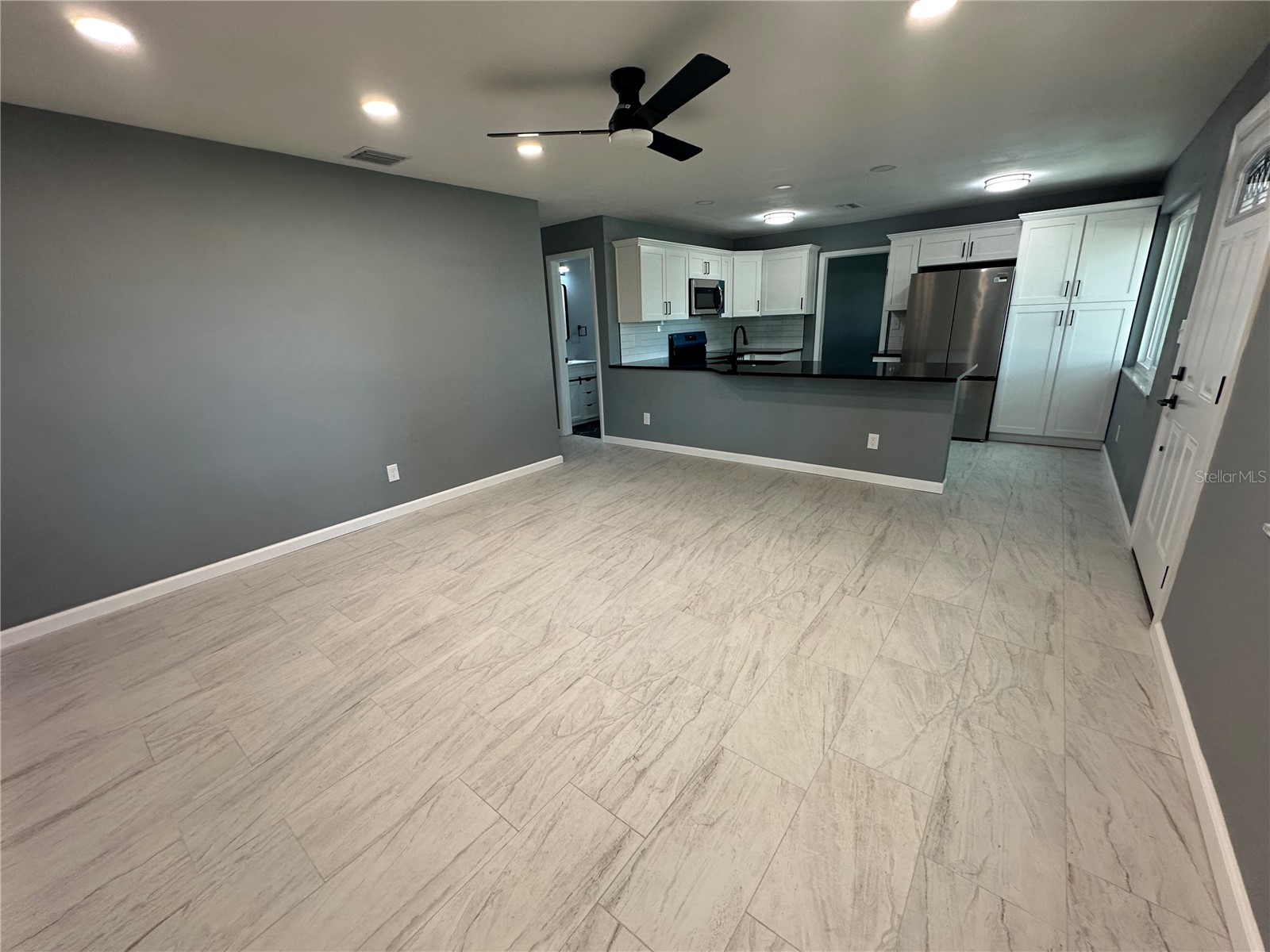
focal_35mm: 14
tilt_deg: -16.1
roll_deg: +1.3
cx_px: 635
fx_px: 514
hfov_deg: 102.1
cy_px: 476
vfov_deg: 85.7
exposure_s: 1/120
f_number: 2.2
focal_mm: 2.22
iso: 160
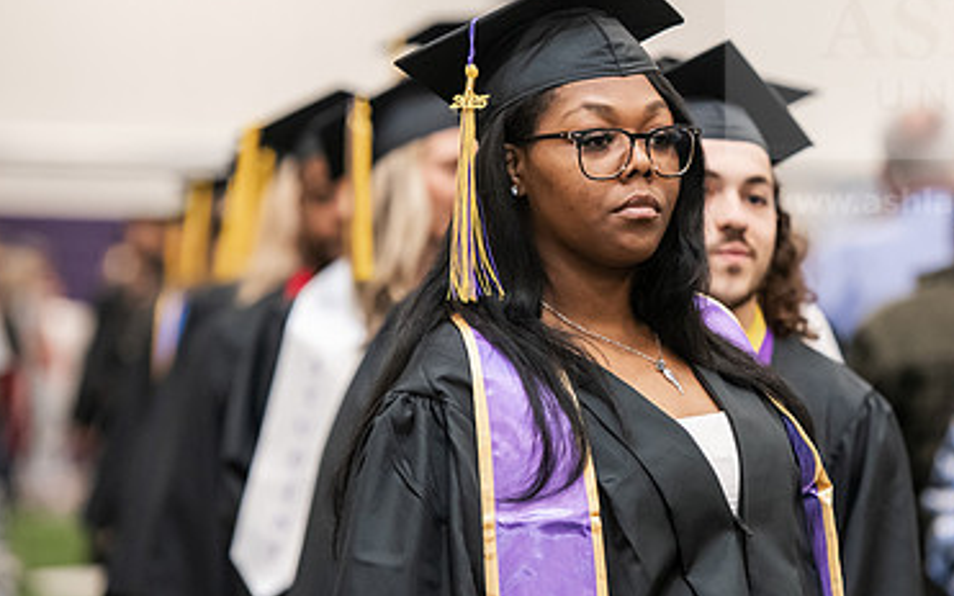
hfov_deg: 9.1
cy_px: 256
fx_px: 6007
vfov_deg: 5.7
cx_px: 648
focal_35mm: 231
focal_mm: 145
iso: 2500
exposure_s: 1/200
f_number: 3.2
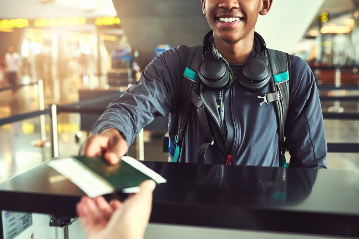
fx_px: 449
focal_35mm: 45
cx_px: 175
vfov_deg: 29.9
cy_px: 110
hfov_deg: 43.6
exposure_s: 1/200
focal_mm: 35
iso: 640
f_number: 2.5
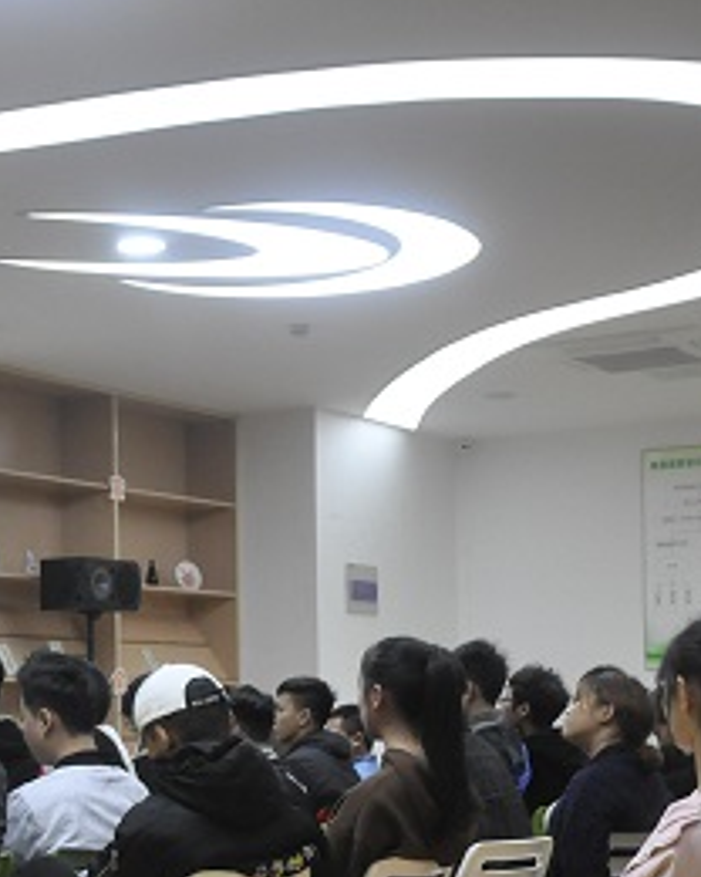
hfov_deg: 18.8
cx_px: 194
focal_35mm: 81
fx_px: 2103
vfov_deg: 23.3
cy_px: 643
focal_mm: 25
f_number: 5
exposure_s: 1/100
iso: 1600
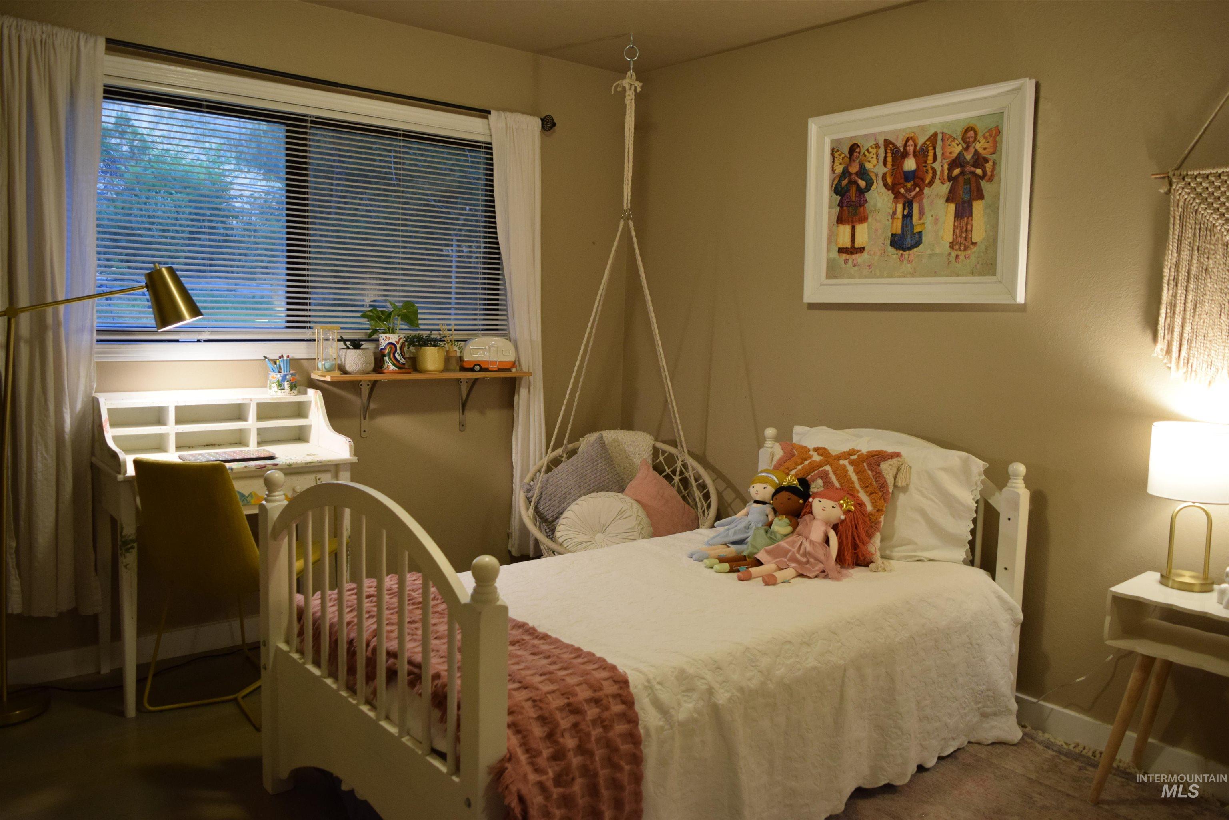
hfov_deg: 67.4
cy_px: 410
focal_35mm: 27
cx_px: 614
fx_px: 922
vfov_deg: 47.9
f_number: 3.5
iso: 1000
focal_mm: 18
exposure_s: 1/60
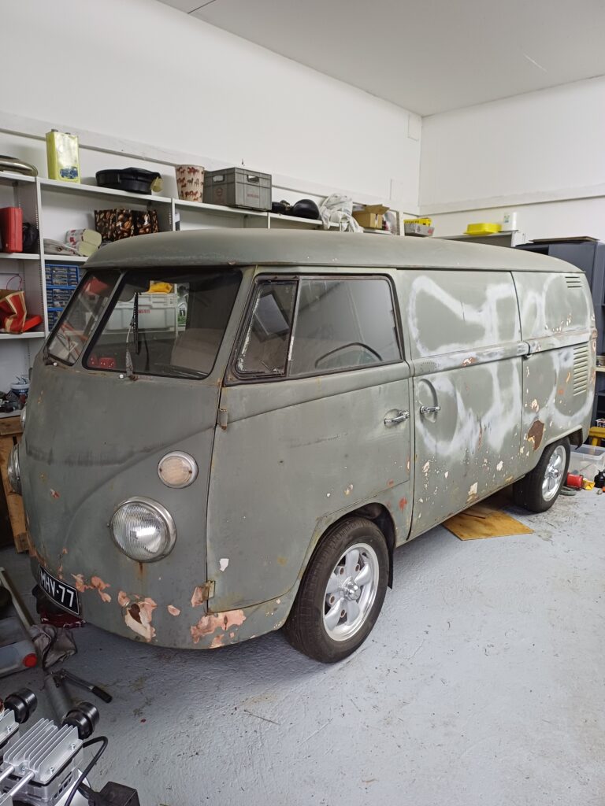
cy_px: 403
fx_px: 583
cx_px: 302
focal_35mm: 25
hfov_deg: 54.9
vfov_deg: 69.4
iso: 250
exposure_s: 1/50
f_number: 1.8
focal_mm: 4.65
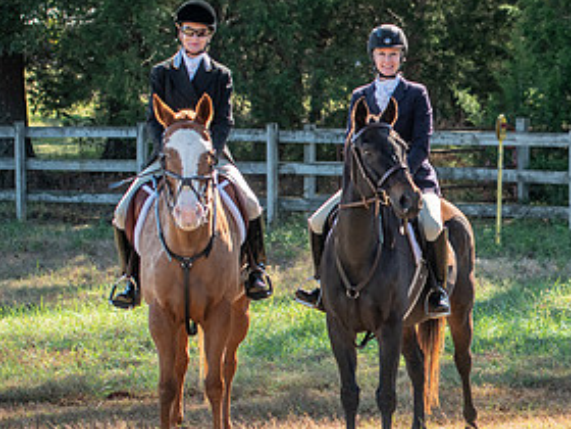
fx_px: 2705
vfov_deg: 9.0
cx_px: 673
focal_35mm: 164
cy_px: 307
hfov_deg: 11.8
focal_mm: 70
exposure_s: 1/320
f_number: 4
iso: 280
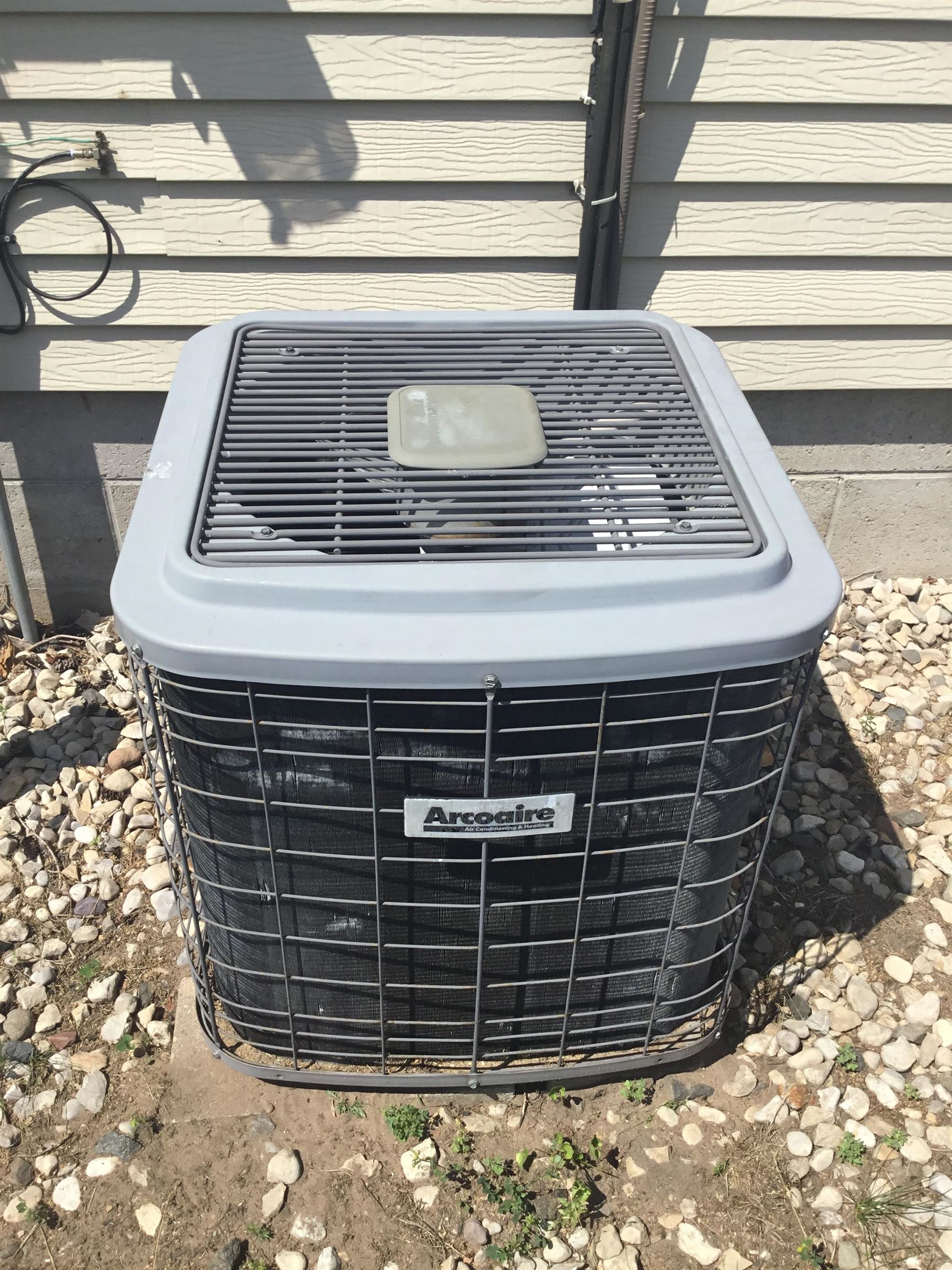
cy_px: 635
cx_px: 476
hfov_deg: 45.4
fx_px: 1137
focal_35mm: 31
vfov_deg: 58.4
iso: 25
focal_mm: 3.3
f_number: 2.4
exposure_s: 1/1508
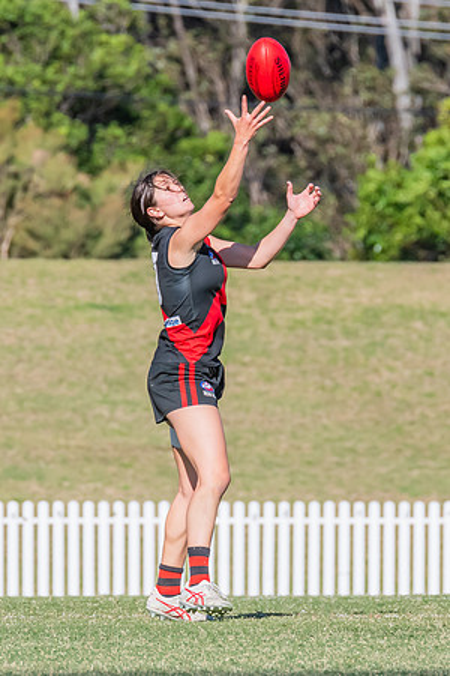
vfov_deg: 2.2
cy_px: 357
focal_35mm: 941
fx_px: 17637
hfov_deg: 1.5
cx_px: 95
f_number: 13
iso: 800
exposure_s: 1/1250
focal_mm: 420
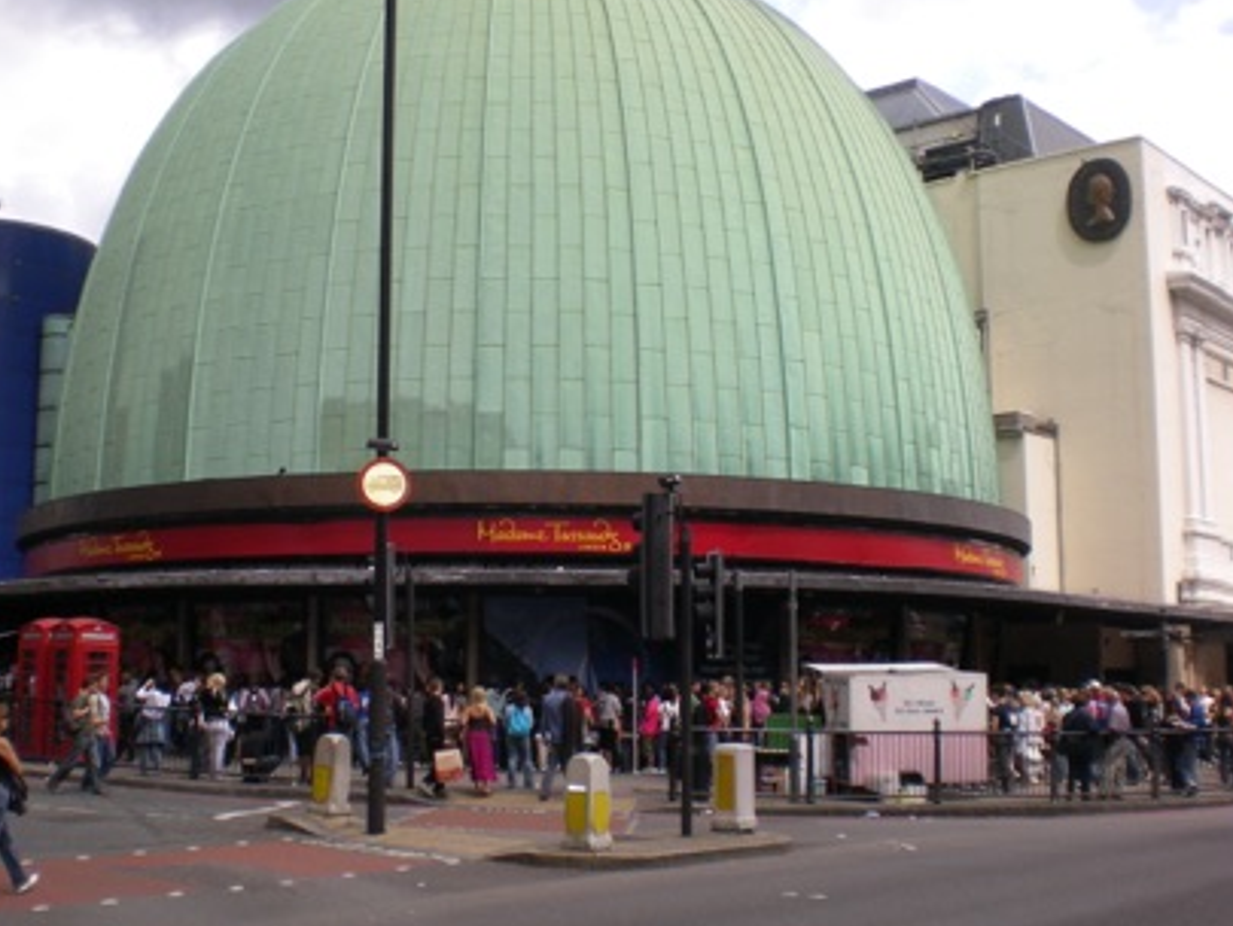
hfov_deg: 42.0
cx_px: 536
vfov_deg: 32.2
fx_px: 1603
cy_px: 451
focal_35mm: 45
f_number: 4.6
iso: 77
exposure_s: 1/227
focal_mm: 6.3
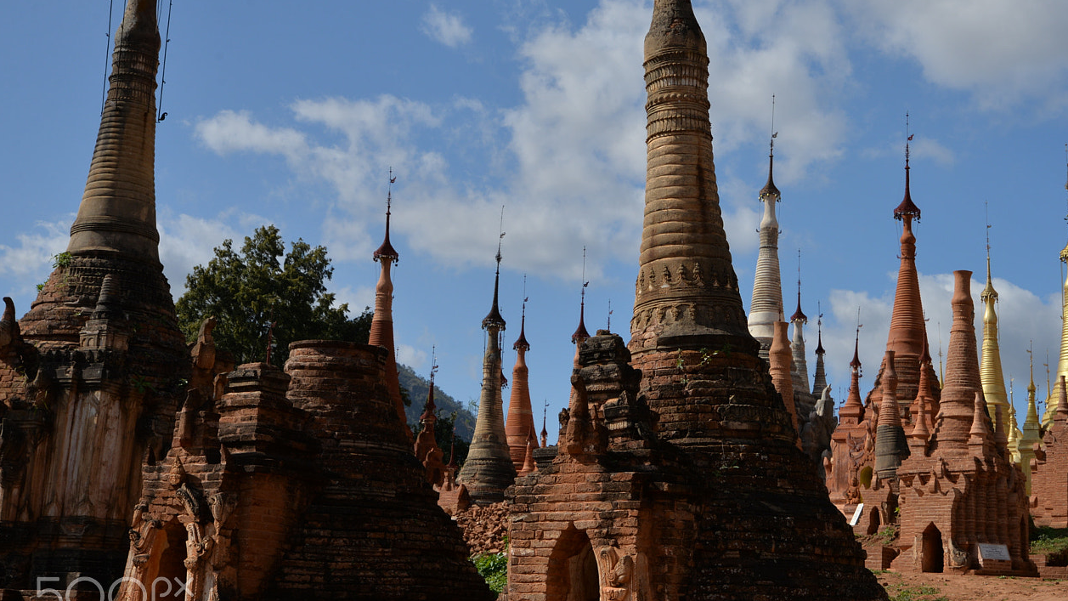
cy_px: 254
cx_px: 663
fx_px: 1586
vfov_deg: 21.4
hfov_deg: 37.0
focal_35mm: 56
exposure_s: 1/200
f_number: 10
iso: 200
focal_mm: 42
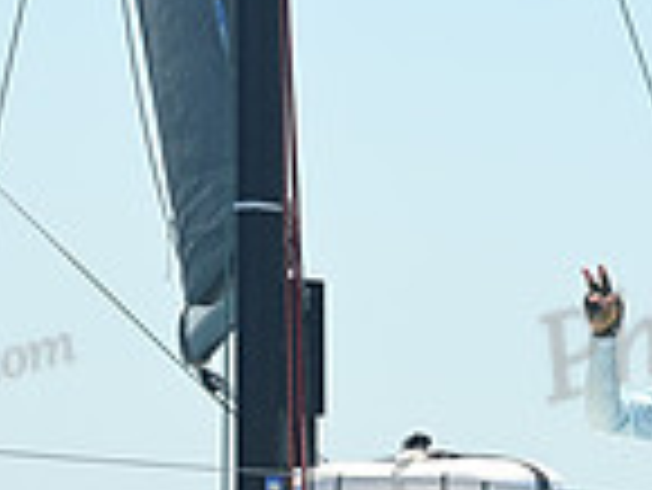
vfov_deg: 2.9
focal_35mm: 519
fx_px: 9784
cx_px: 310
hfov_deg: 3.8
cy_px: 582
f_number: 8
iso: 320
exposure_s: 1/1000
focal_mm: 135
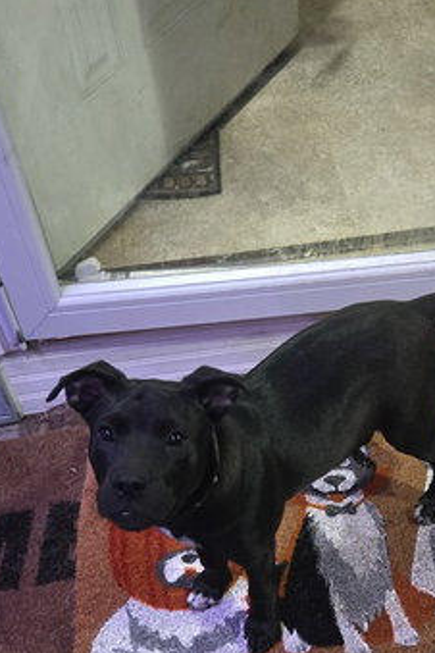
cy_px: 498
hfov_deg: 28.3
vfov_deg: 40.6
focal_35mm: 47
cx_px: 318
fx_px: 852
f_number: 1.8
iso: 1250
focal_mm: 5.4
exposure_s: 1/40
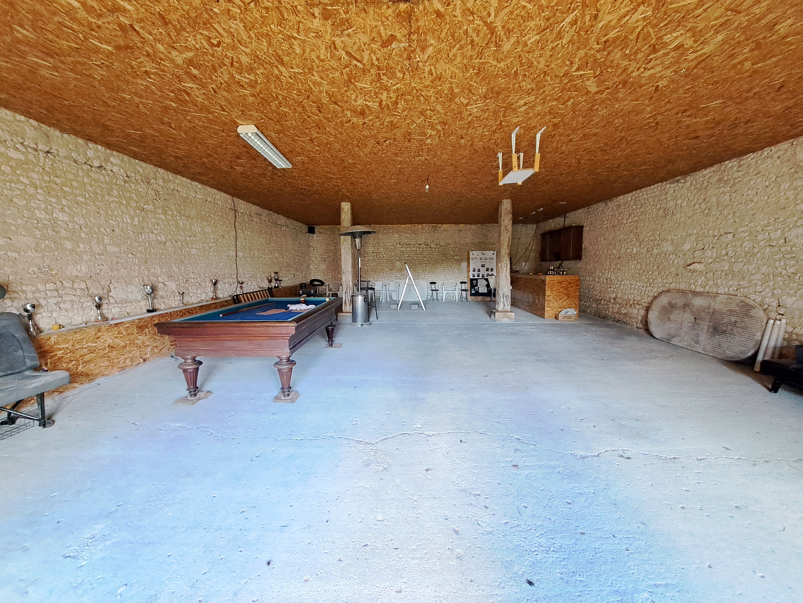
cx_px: 402
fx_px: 302
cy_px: 302
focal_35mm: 13
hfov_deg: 106.2
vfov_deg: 89.9
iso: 200
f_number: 2.2
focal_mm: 1.74
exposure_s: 1/33
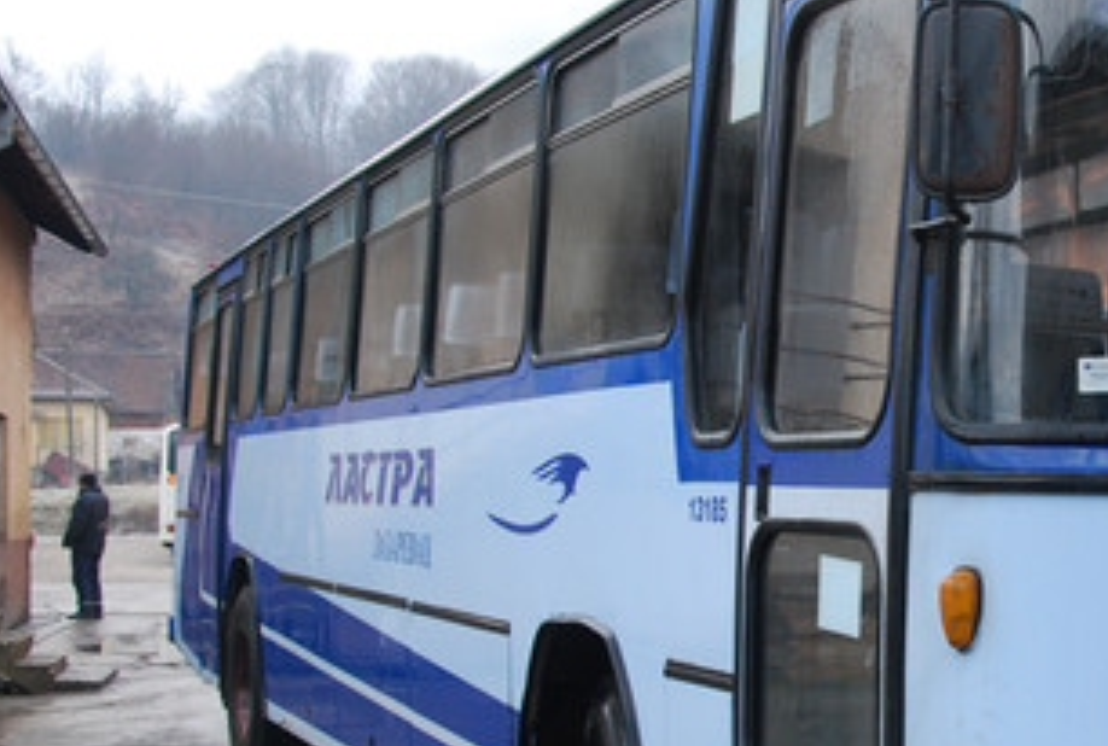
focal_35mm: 69
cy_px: 464
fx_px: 2130
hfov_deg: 28.2
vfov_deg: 19.8
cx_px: 974
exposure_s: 1/125
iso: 250
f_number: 5.6
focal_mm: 22
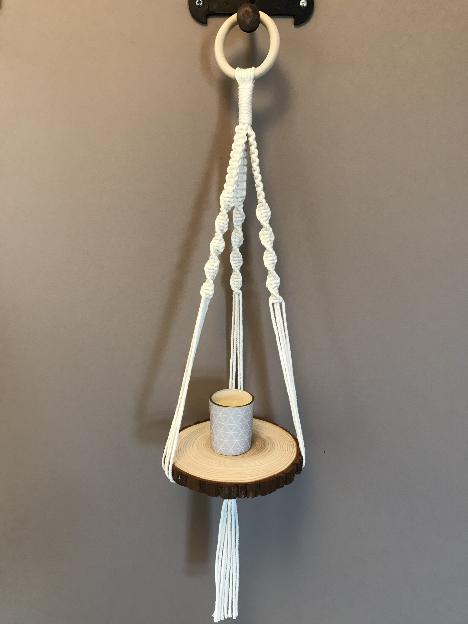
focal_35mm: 28
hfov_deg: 49.7
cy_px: 312
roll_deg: -1.9
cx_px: 234
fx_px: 505
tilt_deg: -13.5
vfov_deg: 63.4
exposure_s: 1/17
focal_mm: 3.99
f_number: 1.8
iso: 40
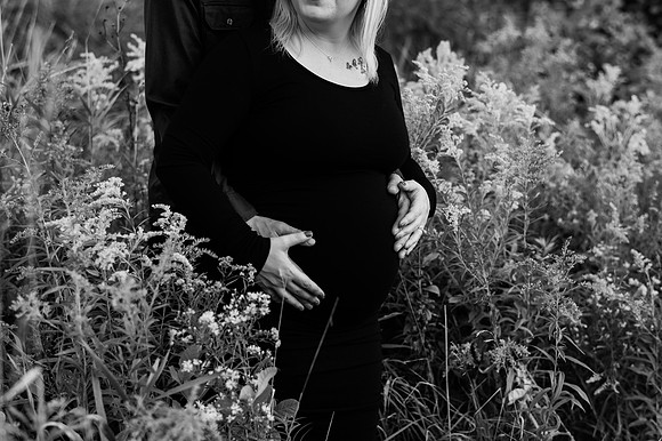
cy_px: 220
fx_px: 1066
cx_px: 331
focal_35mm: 58
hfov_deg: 34.5
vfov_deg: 23.4
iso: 200
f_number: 2.8
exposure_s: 1/640
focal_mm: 58
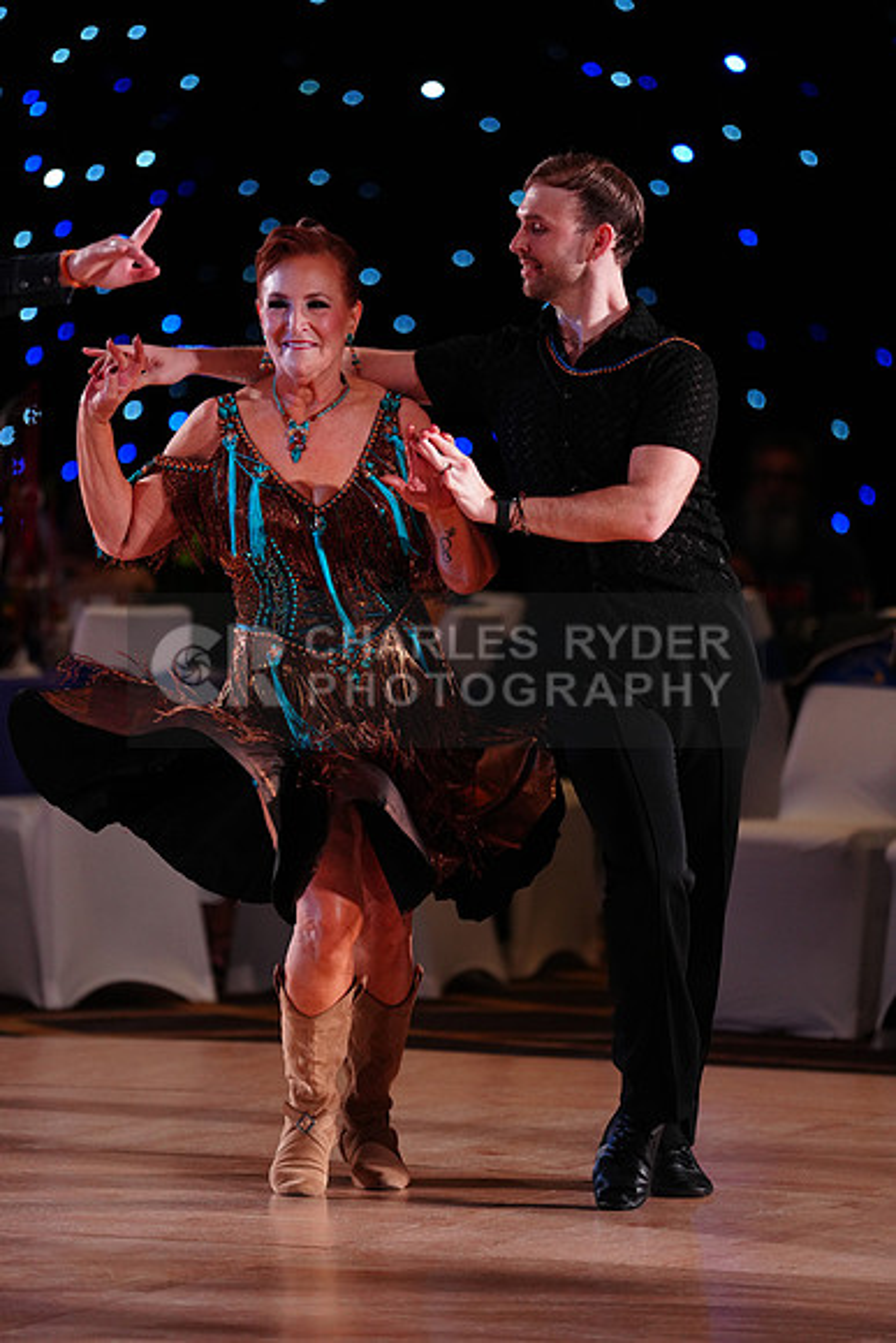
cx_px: 448
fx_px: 7350
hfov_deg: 7.0
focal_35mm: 197
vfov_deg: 10.4
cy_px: 672
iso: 2000
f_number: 2.8
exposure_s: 1/500
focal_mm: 197
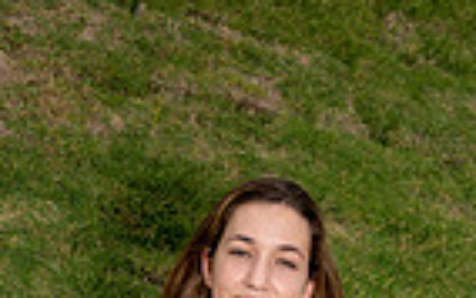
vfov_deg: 10.3
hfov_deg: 18.9
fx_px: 1428
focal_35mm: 110
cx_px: 228
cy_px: 717
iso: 100
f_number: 7.1
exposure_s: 1/250
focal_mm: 34
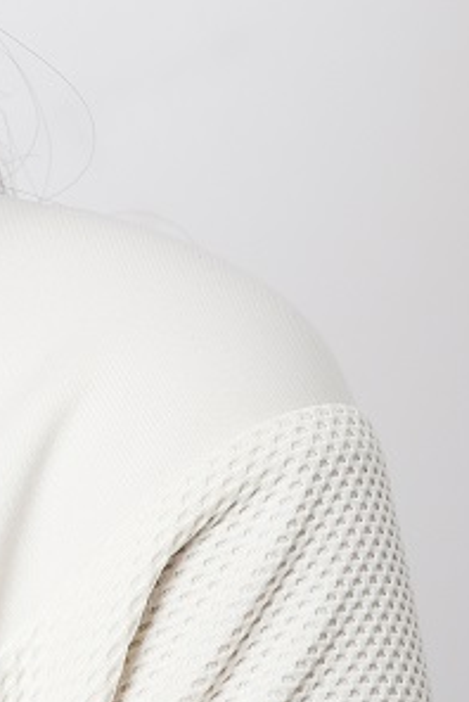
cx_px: -110
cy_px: -311
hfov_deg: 2.8
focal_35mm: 486
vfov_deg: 4.2
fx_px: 9474
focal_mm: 120
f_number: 11
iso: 400
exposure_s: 1/125
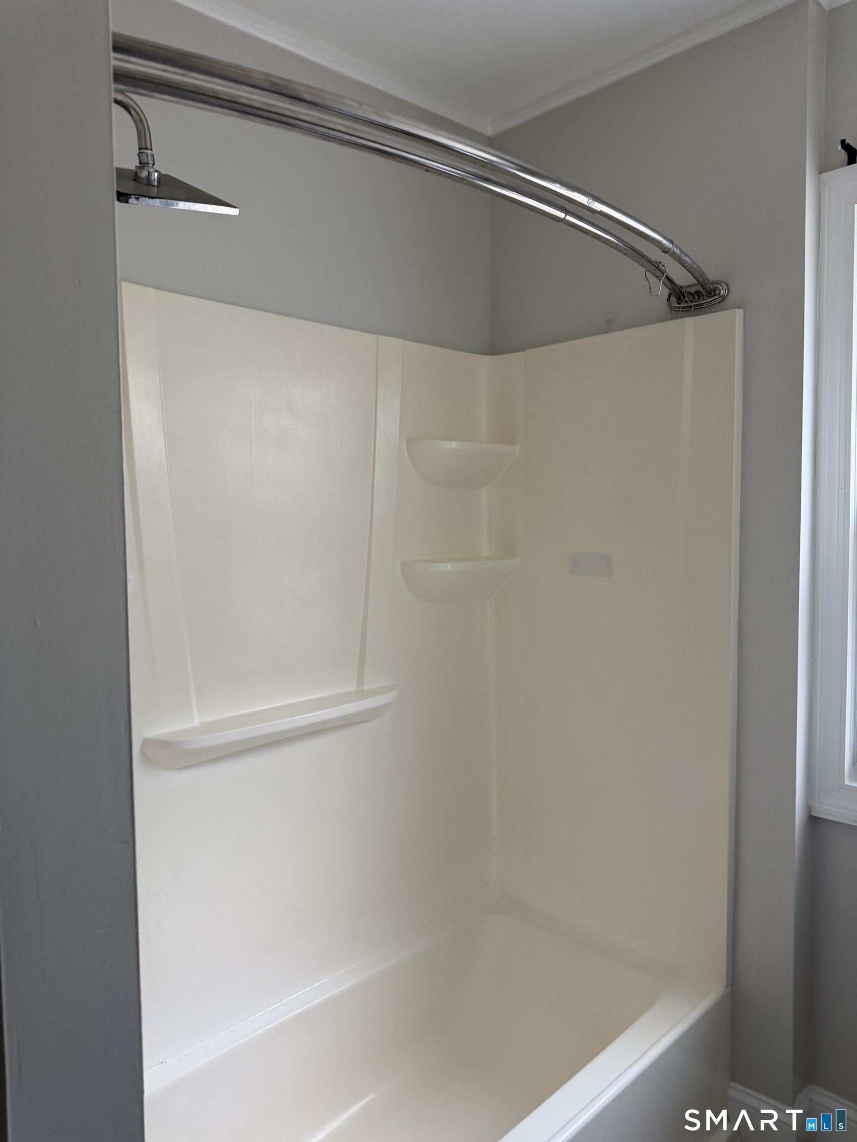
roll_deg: +1.1
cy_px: 571
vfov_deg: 71.6
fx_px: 792
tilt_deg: -2.2
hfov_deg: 56.8
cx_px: 428
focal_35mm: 24
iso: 200
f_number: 1.78
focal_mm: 6.76
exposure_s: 1/113
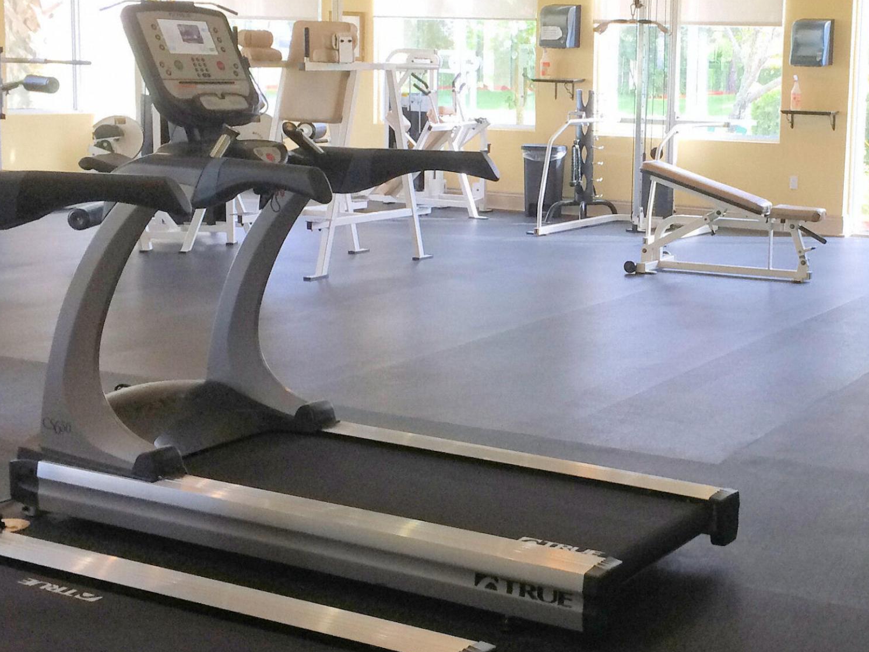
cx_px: 677
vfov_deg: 26.0
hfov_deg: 33.5
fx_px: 1406
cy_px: 241
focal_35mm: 56
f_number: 2.2
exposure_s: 1/30
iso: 32
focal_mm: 4.15
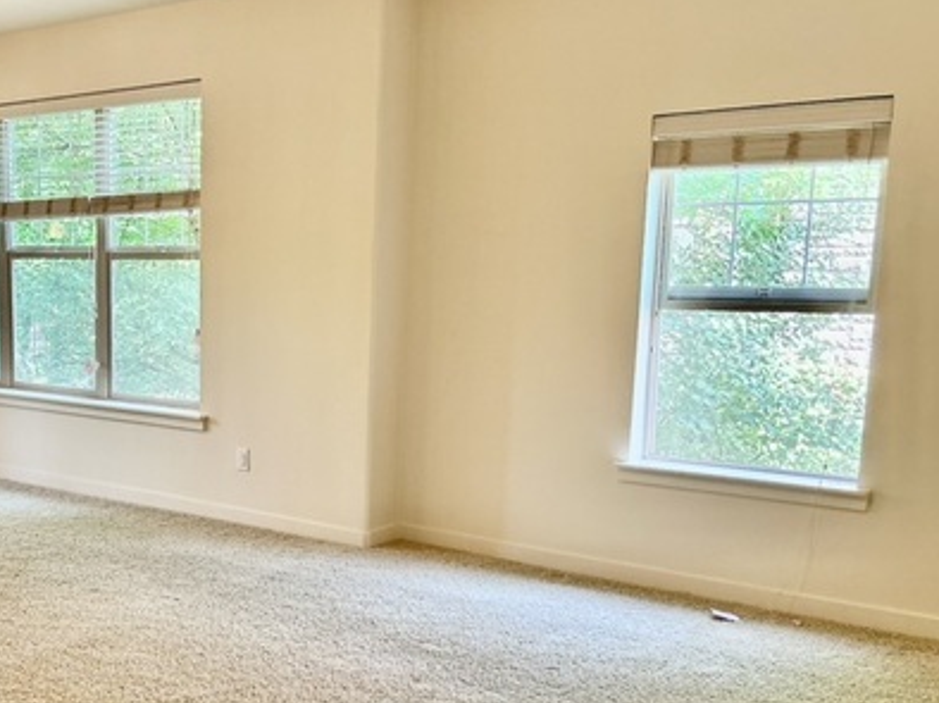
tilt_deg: -8.2
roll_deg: -0.5
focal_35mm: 44
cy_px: 436
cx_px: 173
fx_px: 1193
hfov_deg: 41.0
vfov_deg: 32.7
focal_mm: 5.7
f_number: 1.5
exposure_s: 1/120
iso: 125
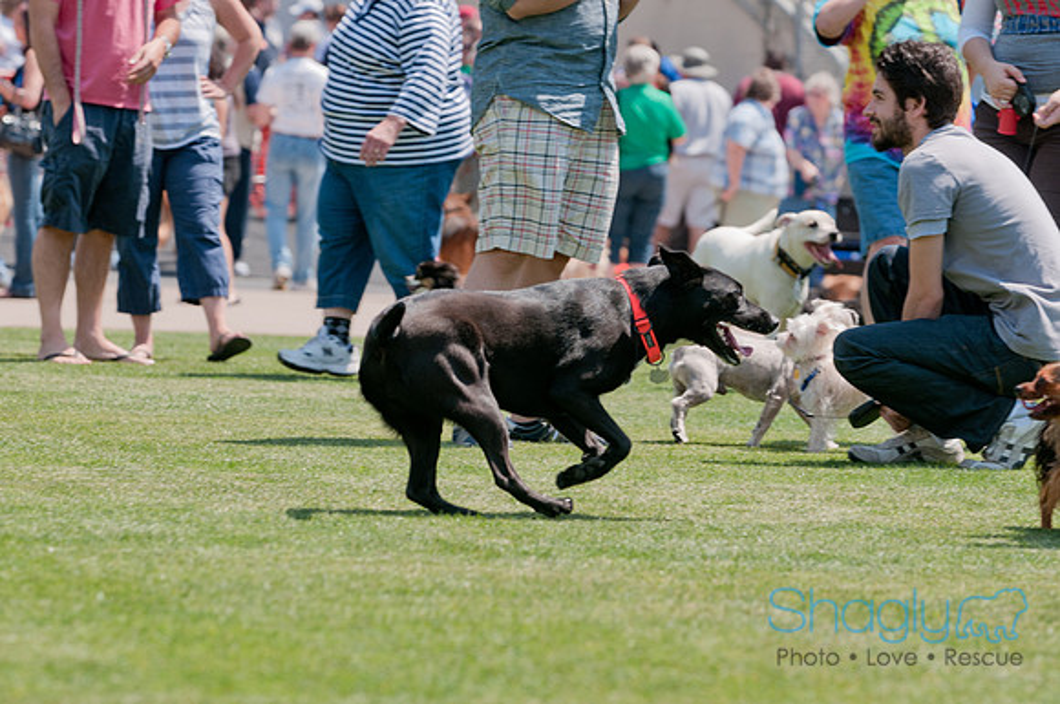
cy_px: 352
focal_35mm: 218
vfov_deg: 6.3
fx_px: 6395
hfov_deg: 9.5
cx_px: 530
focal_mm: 145
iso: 200
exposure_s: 1/640
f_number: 5.6
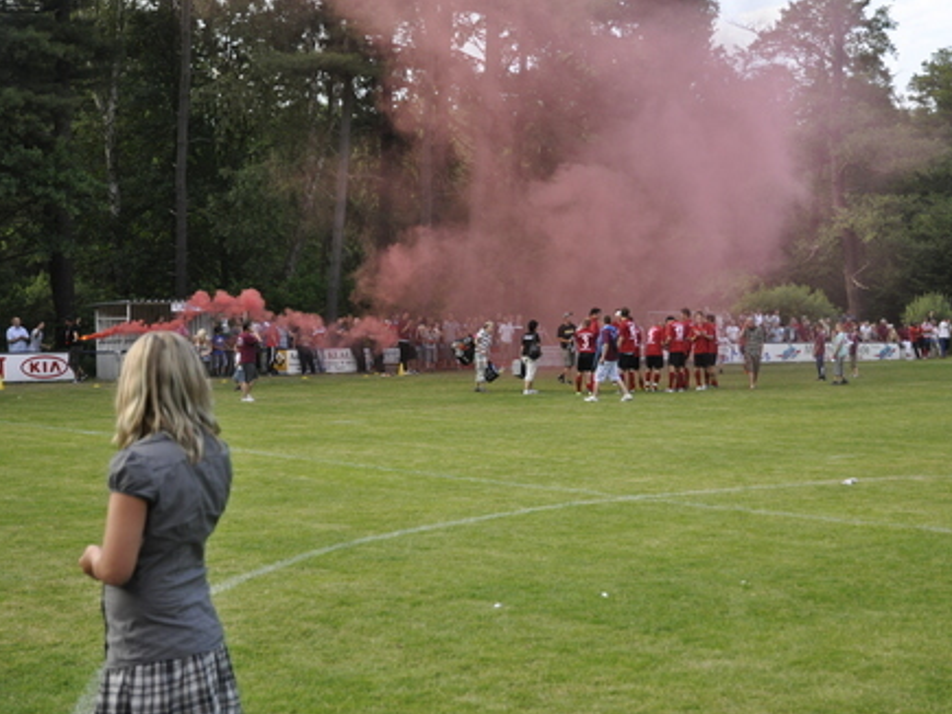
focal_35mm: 53
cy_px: 357
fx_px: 1457
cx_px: 521
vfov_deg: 27.5
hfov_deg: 36.2
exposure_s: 1/800
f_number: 4.5
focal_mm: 32
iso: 800
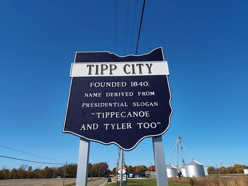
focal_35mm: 23
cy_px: 93
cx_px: 124
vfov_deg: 58.9
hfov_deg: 73.9
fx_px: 165
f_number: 1.8
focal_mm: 5.56
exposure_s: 1/1938
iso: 100
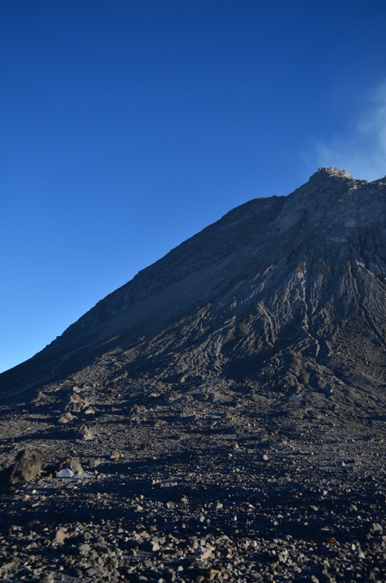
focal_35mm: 30
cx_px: 193
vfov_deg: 62.0
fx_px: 485
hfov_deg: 43.4
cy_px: 292
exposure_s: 1/2000
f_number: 4.5
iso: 200
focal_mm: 20
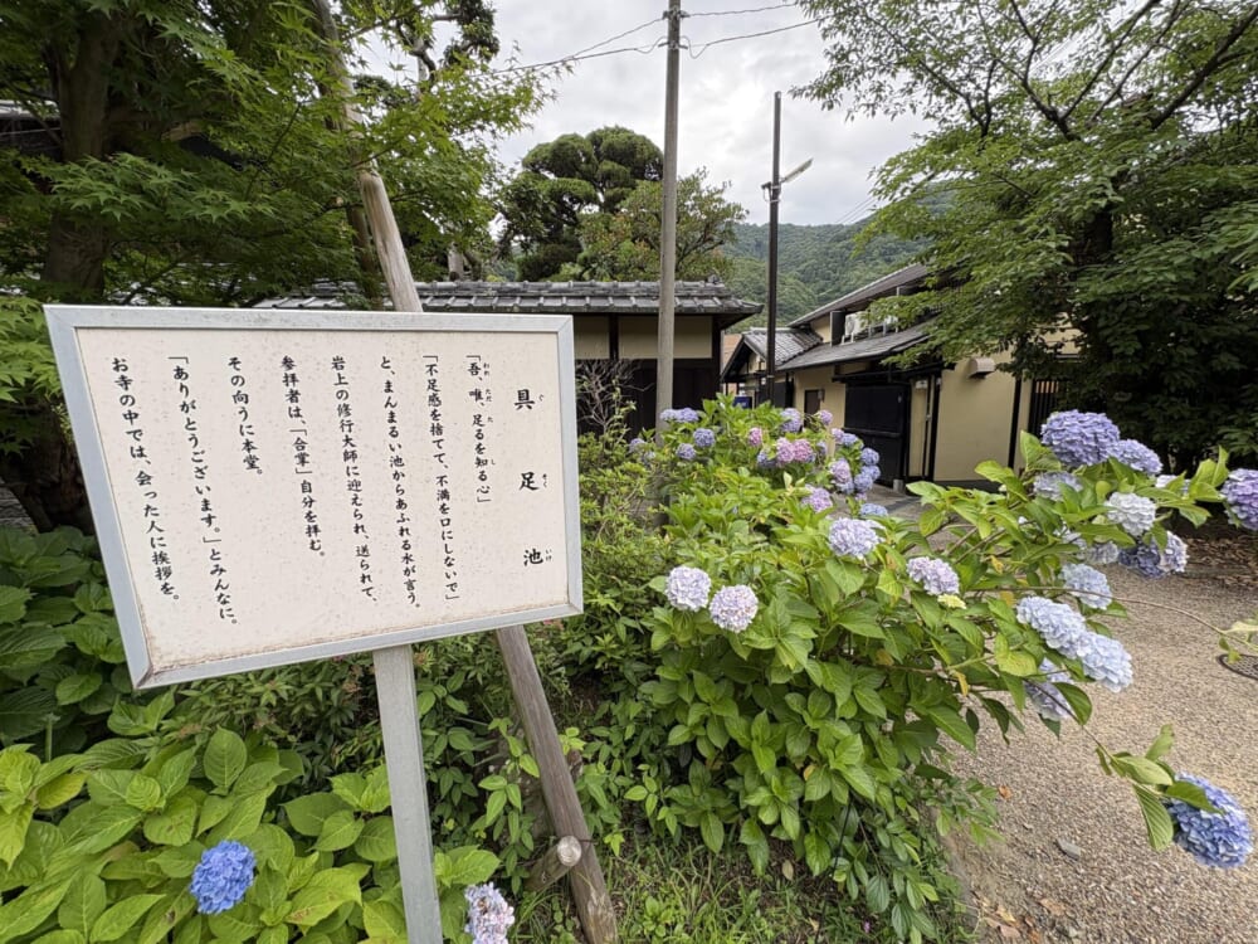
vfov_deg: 85.7
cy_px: 472
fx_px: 509
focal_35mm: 14
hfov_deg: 102.1
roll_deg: +1.2
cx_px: 629
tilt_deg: -7.0
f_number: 2.2
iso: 40
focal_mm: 2.22
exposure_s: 1/139
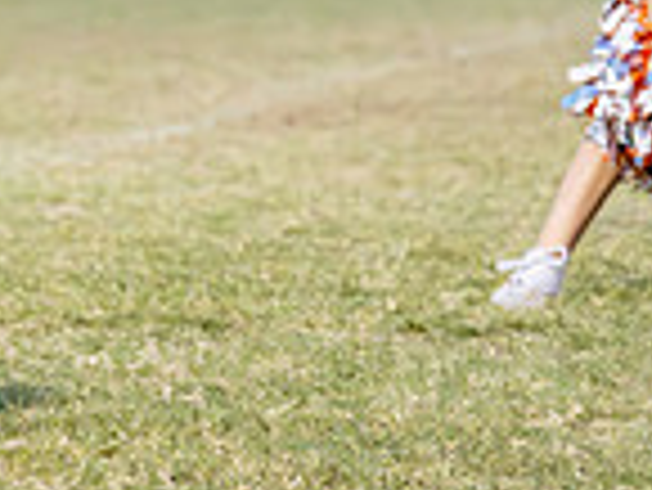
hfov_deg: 5.7
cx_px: -471
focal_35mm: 341
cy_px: -165
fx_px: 6428
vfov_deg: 4.3
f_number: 2.8
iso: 5000
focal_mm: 70
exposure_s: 1/1000
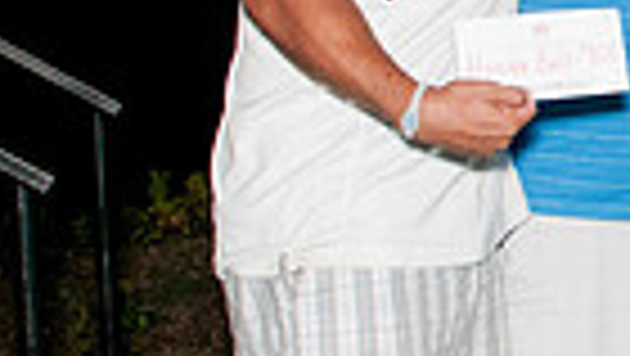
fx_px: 2223
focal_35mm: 133
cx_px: 1010
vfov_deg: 9.1
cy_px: 40
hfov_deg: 14.7
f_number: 6.3
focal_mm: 17
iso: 640
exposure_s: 1/60
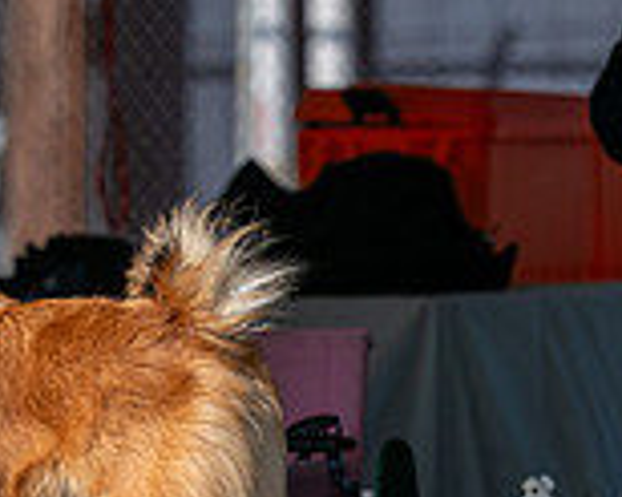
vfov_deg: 1.9
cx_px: -46
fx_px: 15159
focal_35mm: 824
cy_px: -40
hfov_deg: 2.3
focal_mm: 200
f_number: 4.5
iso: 100
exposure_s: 1/1250
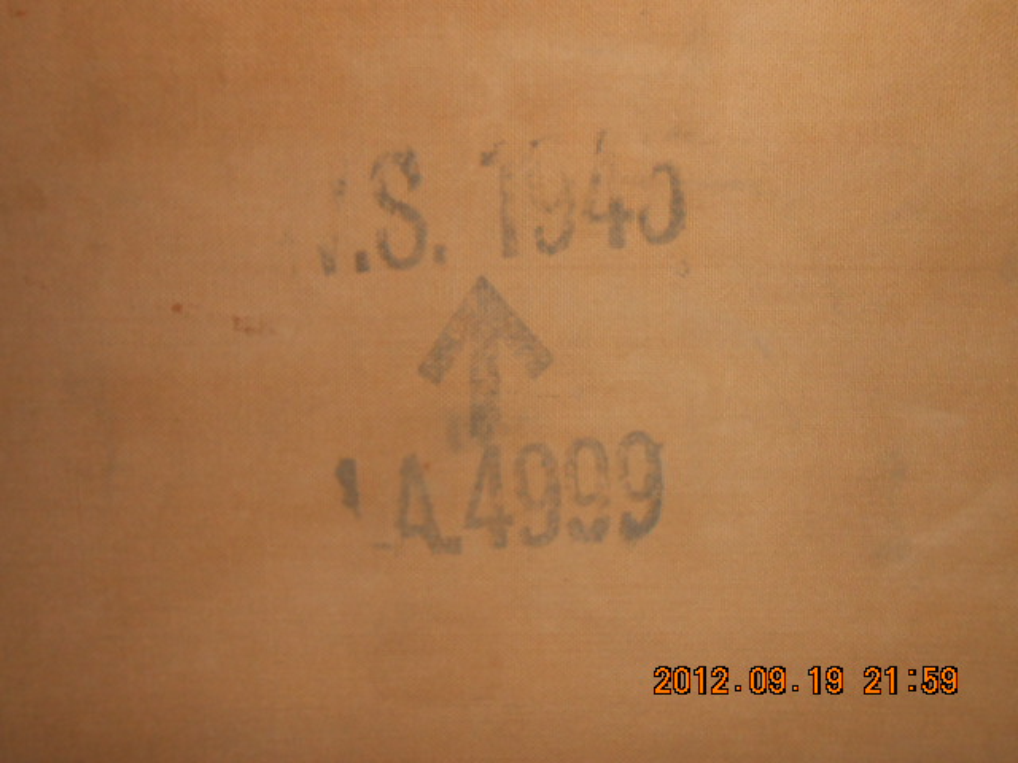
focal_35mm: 30
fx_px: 882
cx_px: 509
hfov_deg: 60.0
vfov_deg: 46.8
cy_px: 382
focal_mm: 5.3
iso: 200
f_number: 11.9
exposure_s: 1/25
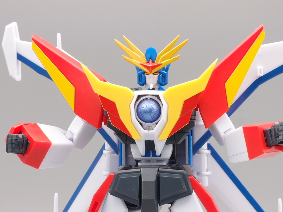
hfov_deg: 17.6
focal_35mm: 112
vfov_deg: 13.2
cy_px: 106
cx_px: 142
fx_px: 916
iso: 100
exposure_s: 1/6
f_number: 8
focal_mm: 24
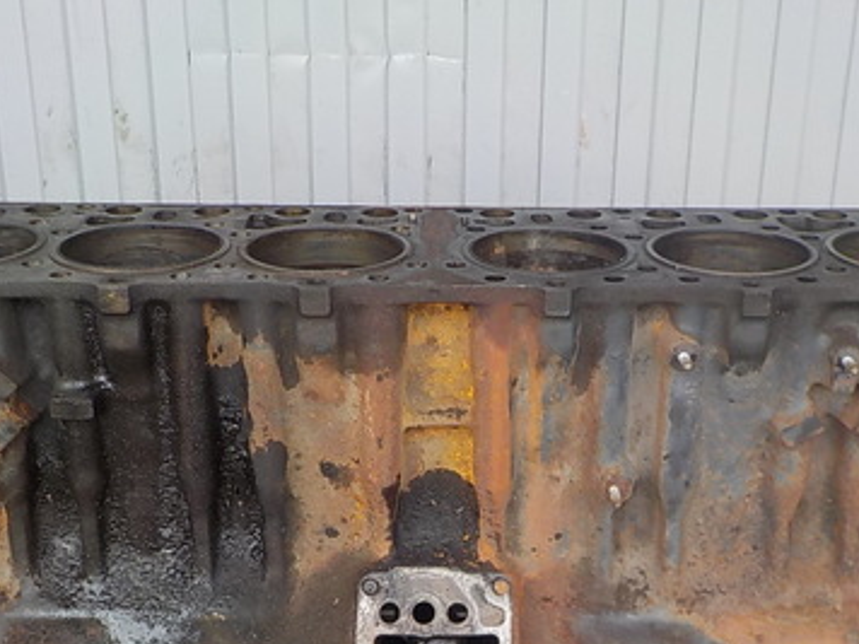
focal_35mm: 54
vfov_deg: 26.8
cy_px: 441
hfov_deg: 35.5
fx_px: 1340
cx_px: 492
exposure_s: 1/80
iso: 125
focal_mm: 4.1
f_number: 3.3
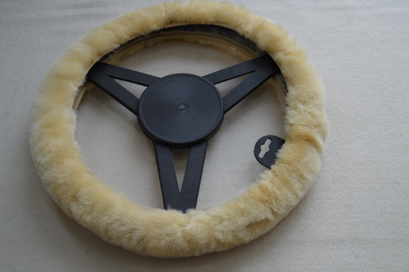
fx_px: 409
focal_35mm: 36
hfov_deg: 53.2
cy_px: 136
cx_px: 204
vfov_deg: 36.8
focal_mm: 24
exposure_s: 1/100
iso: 400
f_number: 5
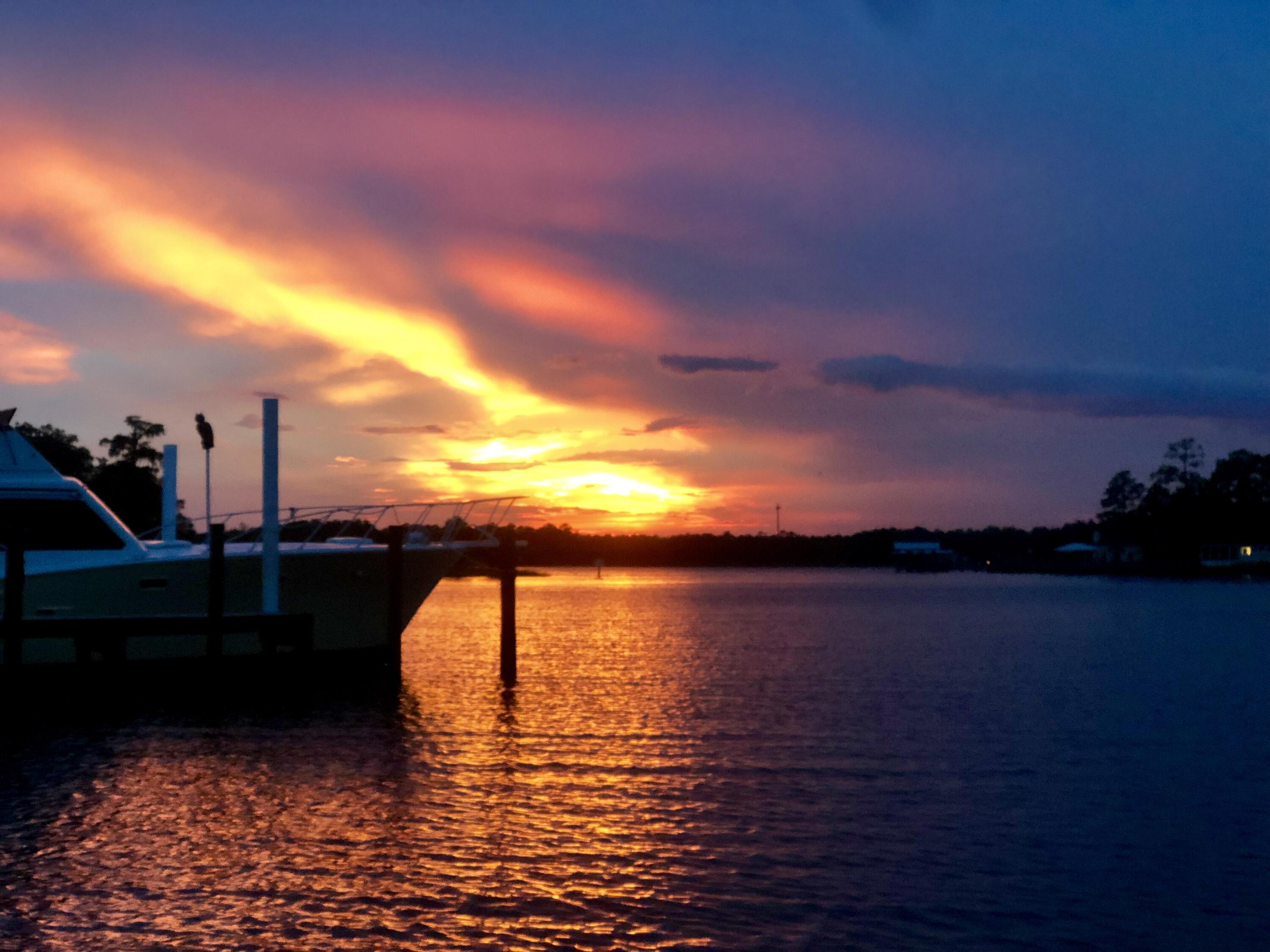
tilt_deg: +2.2
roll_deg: -0.1
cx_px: 635
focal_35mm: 52
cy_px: 476
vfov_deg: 28.0
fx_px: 1908
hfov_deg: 36.8
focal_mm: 6
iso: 125
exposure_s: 1/24
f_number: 2.4
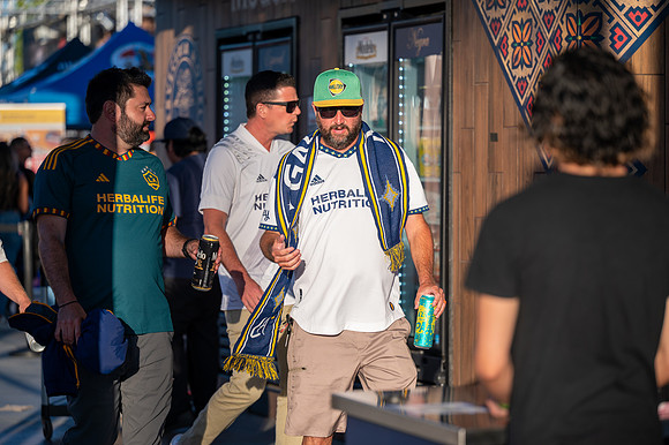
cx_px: 334
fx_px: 2322
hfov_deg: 16.4
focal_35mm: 125
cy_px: 222
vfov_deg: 11.0
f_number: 2.8
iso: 100
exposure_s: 1/800
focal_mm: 125
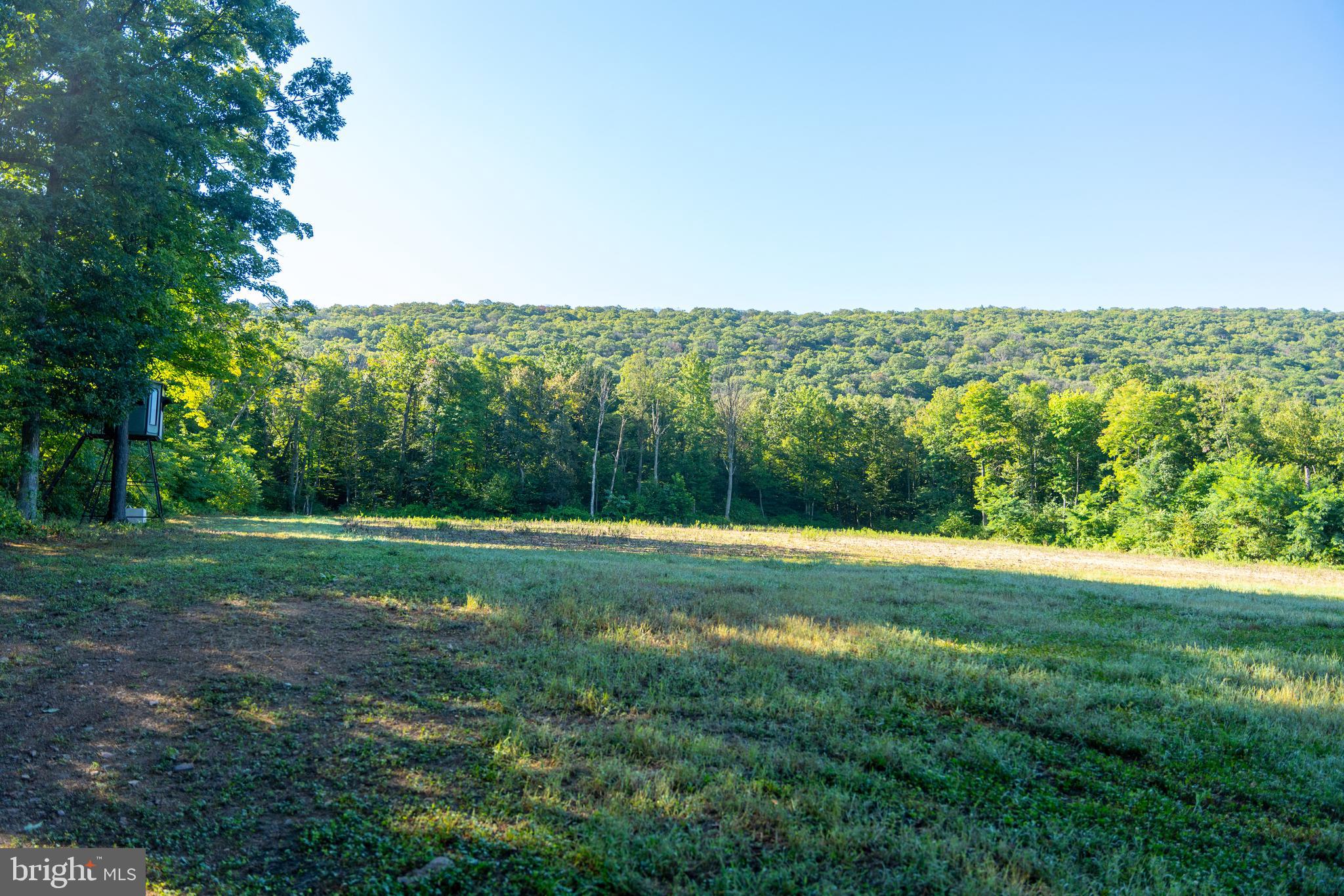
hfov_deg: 73.7
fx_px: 896
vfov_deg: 53.1
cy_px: 448
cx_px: 672
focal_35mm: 24
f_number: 2.8
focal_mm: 24
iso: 400
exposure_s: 1/1250
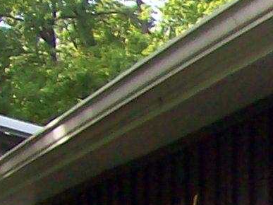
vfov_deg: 5.5
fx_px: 2089
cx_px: 905
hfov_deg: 6.6
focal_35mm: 265
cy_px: 332
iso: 80
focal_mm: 6
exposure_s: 1/267
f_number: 2.7
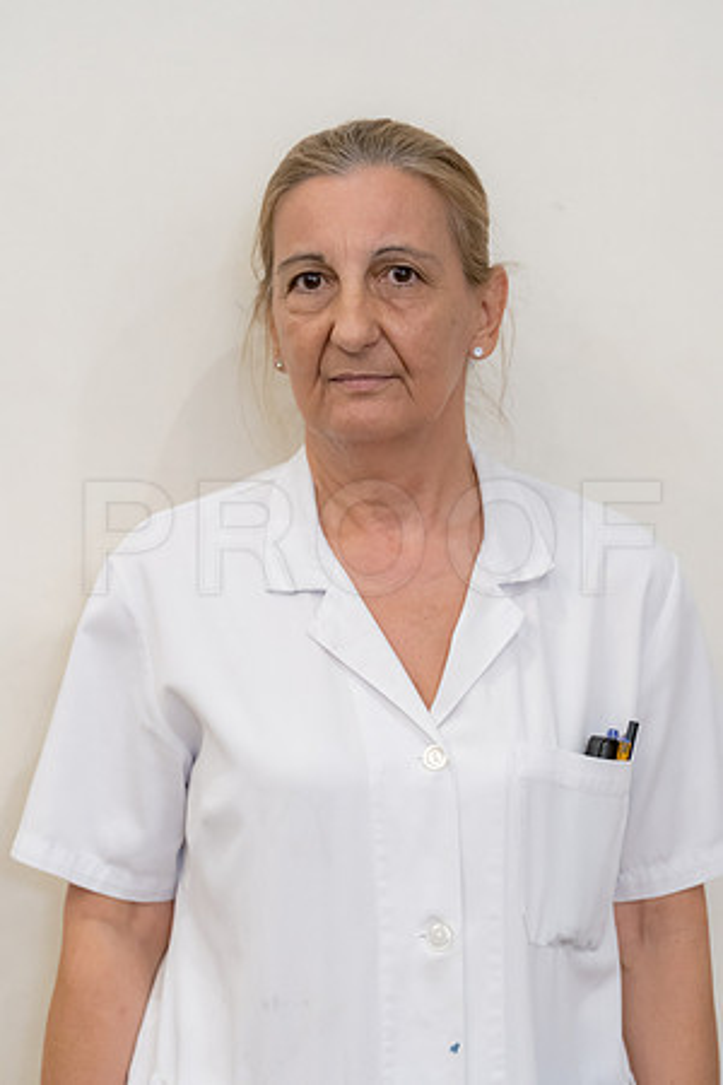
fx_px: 5211
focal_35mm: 173
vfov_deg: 11.9
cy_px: 542
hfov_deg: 7.9
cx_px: 362
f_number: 4
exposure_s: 1/80
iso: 5000
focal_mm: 173
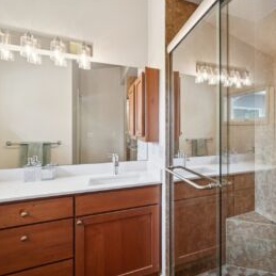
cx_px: 204
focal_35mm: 21
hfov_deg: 68.0
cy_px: 136
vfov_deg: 72.1
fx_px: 189
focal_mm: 16
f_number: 8
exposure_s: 1/25
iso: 1600
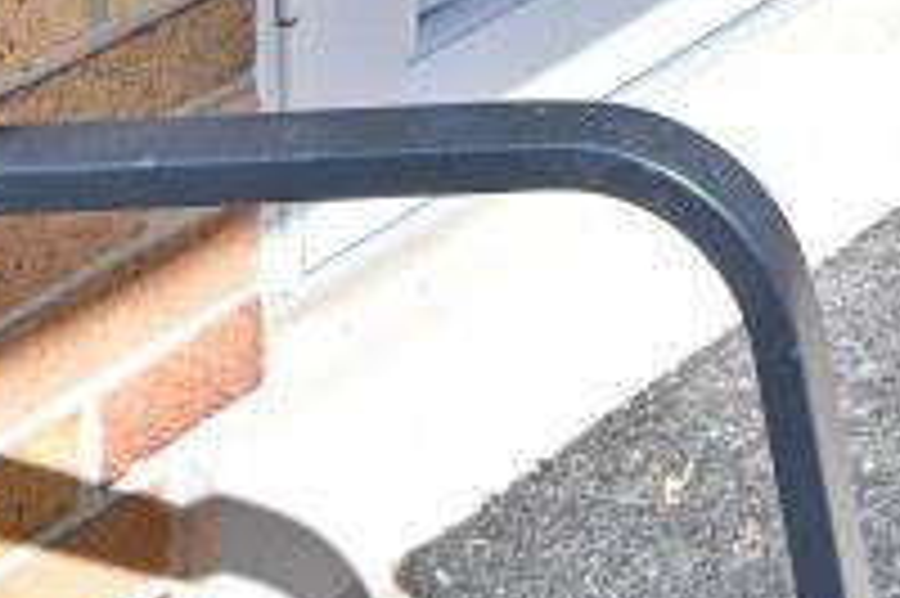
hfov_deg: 17.7
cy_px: -1511
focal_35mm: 105
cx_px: 1292
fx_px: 2623
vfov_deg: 8.9
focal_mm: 14
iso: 100
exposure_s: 1/320
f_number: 6.3
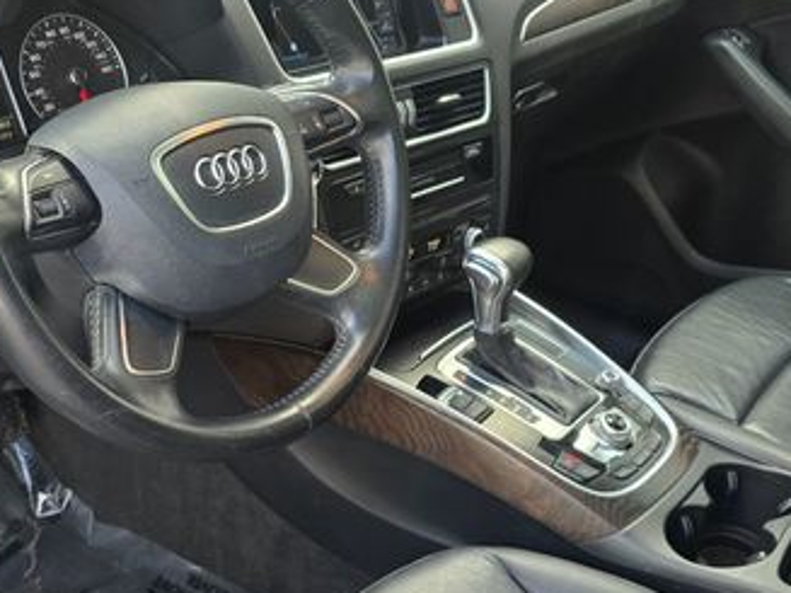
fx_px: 1028
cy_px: 414
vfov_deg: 31.8
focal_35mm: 45
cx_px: 351
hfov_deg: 42.0
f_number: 1.7
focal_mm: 6.3
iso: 160
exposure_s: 1/180
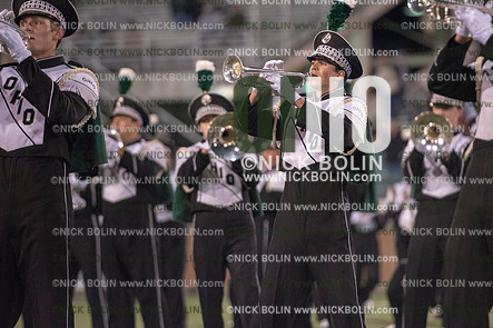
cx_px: 312
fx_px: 3586
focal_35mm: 262
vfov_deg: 5.2
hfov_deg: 7.9
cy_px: 130
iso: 5000
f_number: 3.2
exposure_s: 1/1250
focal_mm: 200
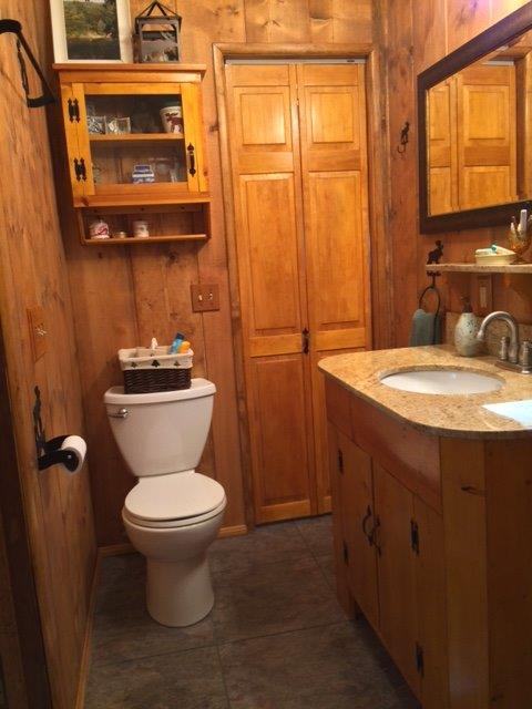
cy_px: 354
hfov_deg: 48.2
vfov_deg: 61.7
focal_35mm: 29
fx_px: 594
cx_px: 266
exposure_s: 1/30
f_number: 2.2
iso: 125
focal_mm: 4.15
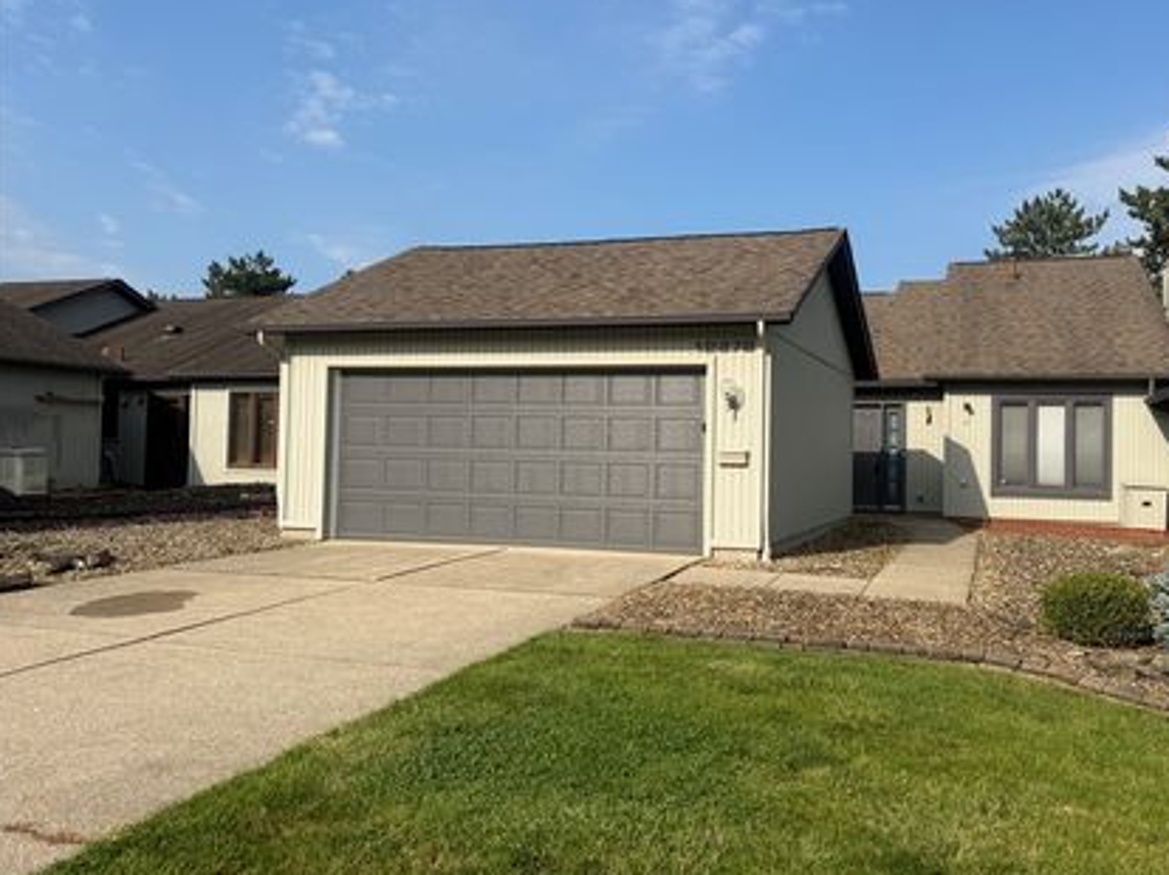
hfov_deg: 61.2
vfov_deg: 48.2
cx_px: 695
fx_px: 979
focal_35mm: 29
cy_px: 425
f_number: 1.78
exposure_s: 1/4975
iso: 80
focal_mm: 6.76
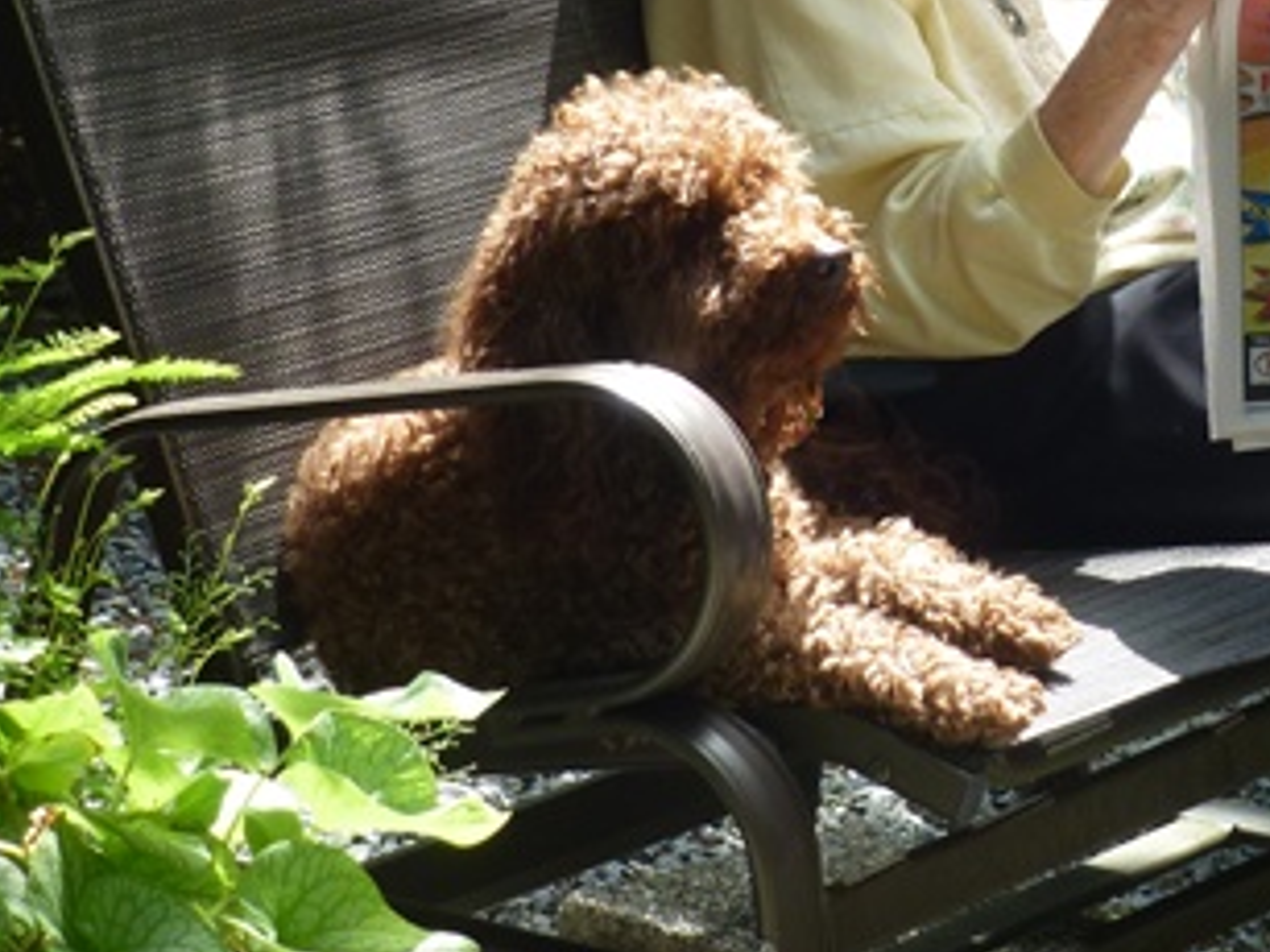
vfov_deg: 12.3
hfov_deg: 16.4
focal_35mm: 119
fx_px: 4364
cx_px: 1055
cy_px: -4
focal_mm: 10.1
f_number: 4.4
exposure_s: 1/125
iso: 100
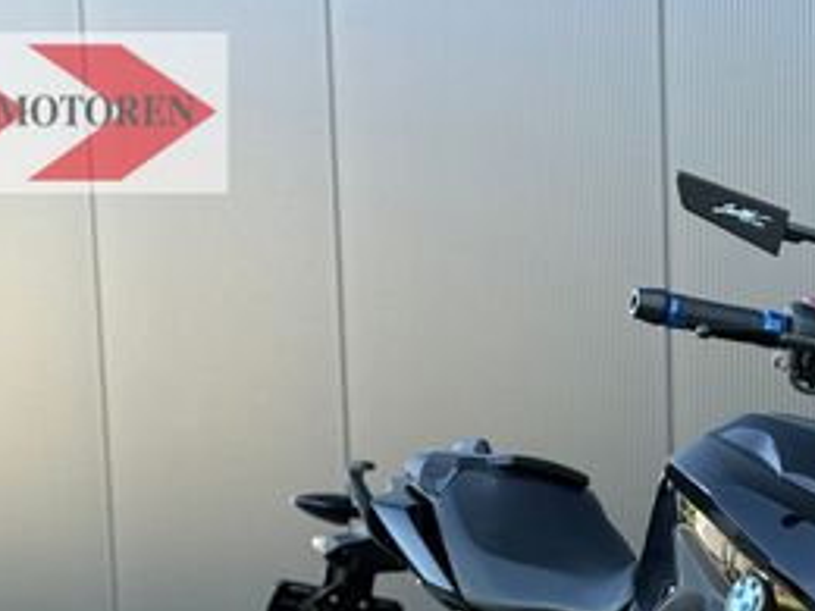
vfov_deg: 12.3
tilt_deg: -8.1
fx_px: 2778
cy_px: 736
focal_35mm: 118
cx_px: 774
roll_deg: +1.1
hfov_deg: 16.4
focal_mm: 6.76
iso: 80
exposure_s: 1/254
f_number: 1.78
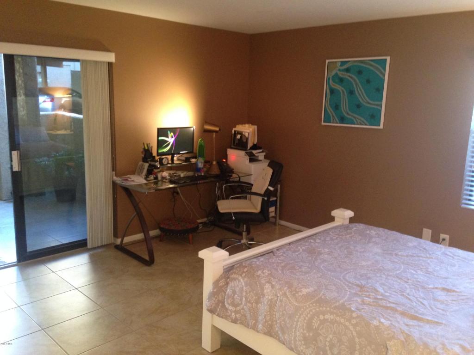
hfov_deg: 55.4
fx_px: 452
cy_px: 178
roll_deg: -0.6
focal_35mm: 33
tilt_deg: -12.3
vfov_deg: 42.9
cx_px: 237
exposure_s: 1/20
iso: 320
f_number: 2.4
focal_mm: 4.12
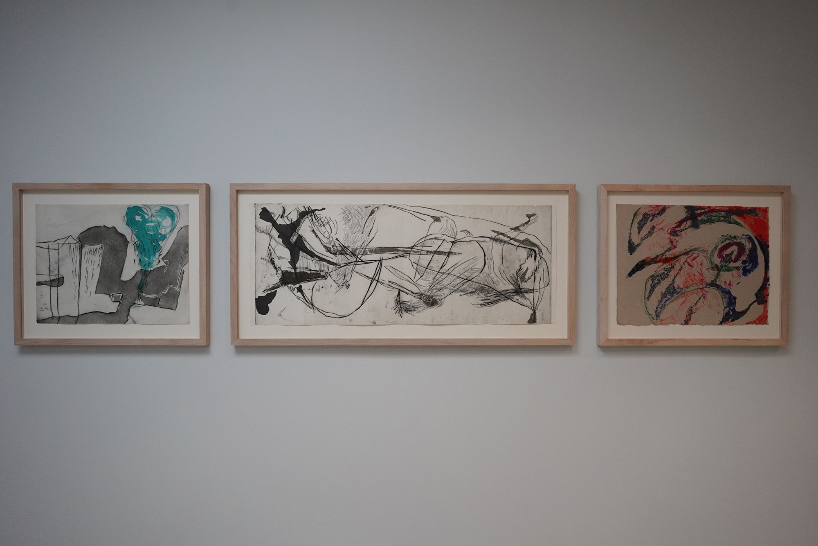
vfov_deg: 53.1
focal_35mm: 24
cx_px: 409
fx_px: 545
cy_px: 273
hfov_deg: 73.7
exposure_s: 1/80
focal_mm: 24
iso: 3200
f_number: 5
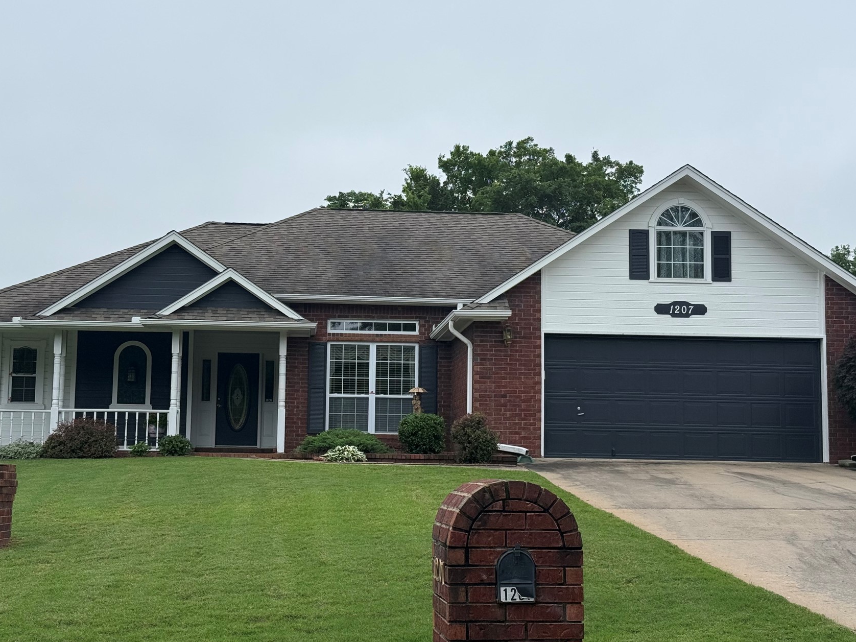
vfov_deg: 26.6
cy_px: 326
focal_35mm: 55
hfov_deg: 34.9
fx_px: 1360
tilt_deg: +6.2
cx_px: 390
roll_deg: -1.3
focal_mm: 6.76
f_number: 1.78
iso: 64
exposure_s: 1/3891
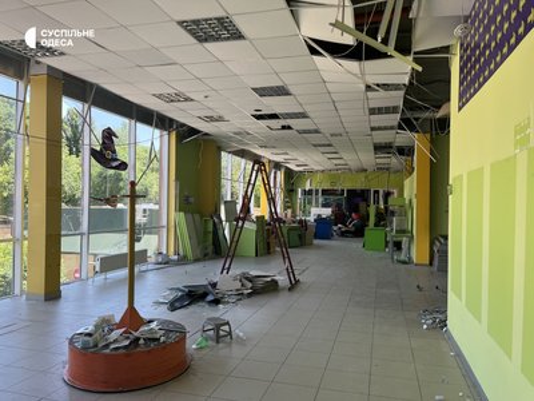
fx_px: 401
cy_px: 200
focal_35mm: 26
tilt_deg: +0.1
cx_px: 267
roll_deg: -0.7
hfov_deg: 67.3
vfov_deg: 53.1
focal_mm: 5.1
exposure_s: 1/276
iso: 40
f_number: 1.6
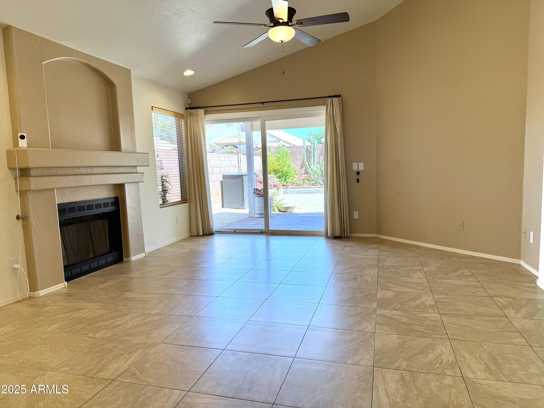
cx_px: 272
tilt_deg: -5.5
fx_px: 377
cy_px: 204
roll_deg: +1.6
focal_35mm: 24
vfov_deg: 56.8
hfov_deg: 71.6
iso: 100
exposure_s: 1/279
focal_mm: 6.76
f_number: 1.78
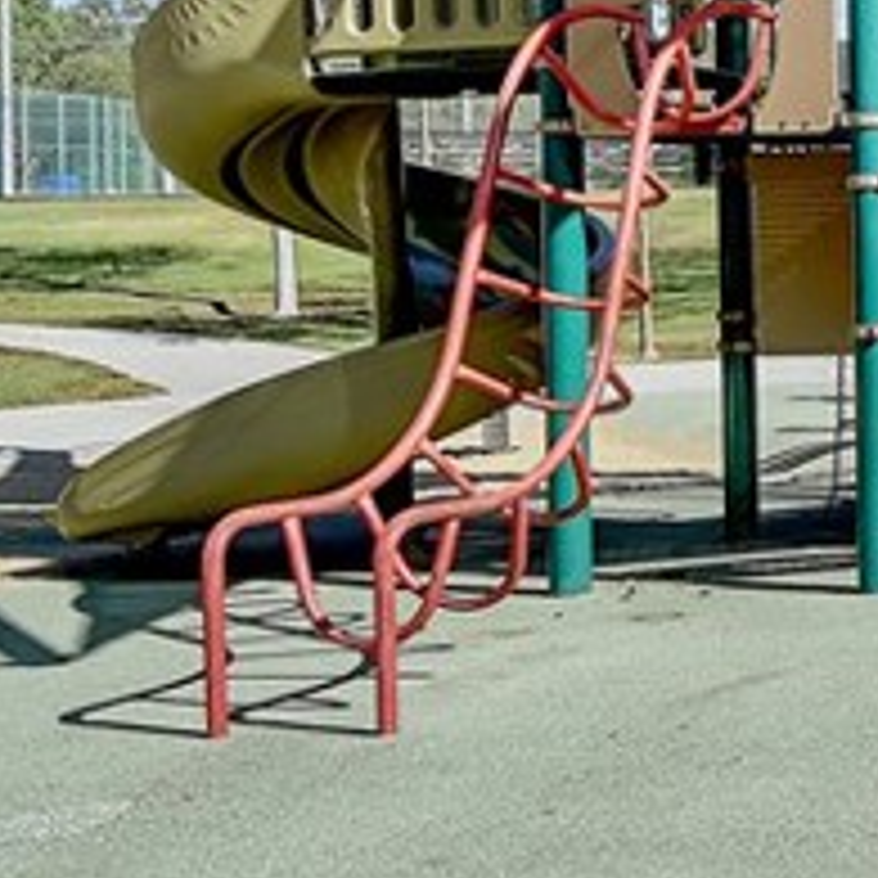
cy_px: 189
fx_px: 1923
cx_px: 1684
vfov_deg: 25.3
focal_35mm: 67
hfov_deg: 18.5
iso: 200
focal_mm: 10
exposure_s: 1/250
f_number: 7.1
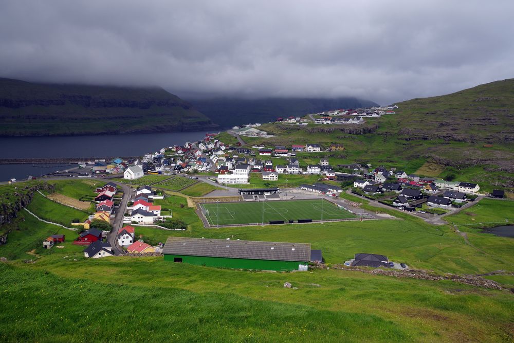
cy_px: 172
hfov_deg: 63.7
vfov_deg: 45.0
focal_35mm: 29
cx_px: 257
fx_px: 414
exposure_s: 1/400
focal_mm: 29
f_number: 6.3
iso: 400
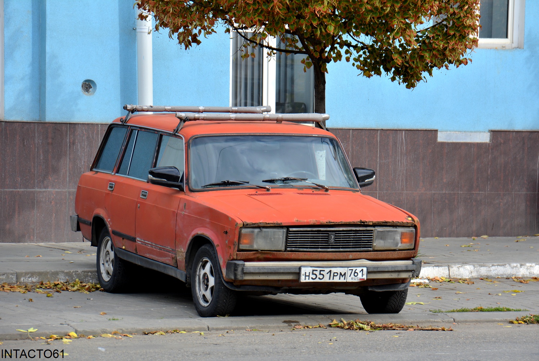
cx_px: 270
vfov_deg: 7.1
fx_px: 2922
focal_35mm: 195
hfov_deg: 10.5
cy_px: 180
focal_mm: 130
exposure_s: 1/200
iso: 200
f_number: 7.1
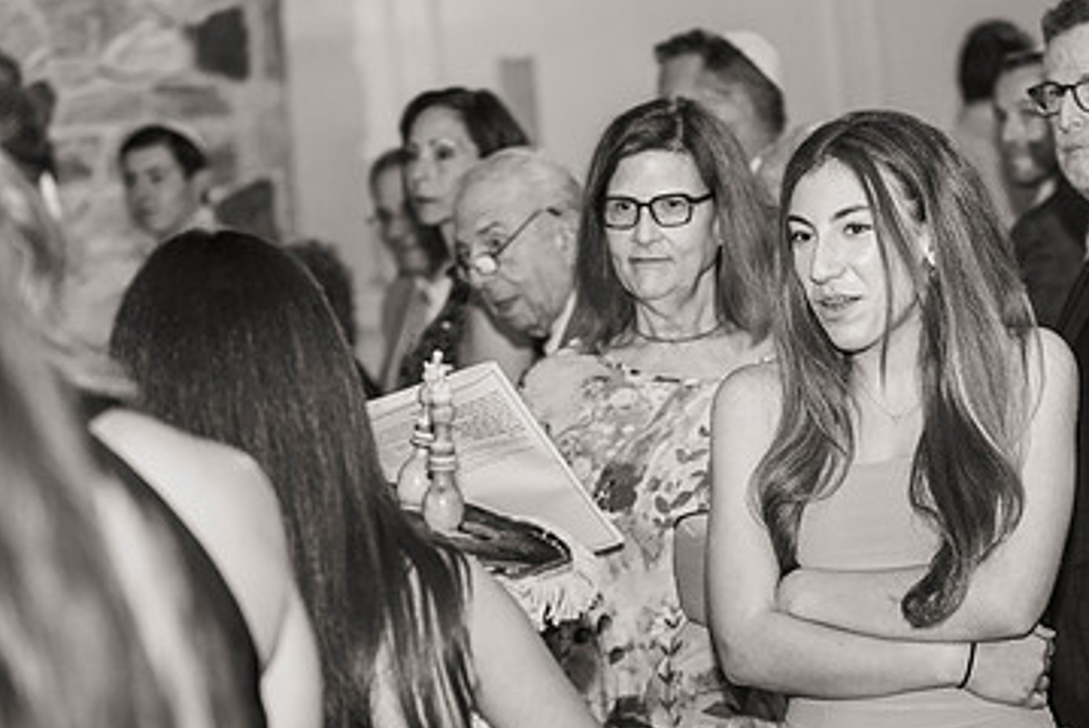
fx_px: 3421
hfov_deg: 18.0
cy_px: 457
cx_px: 795
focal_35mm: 113
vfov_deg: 12.1
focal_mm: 70
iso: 1250
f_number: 3.2
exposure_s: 1/125
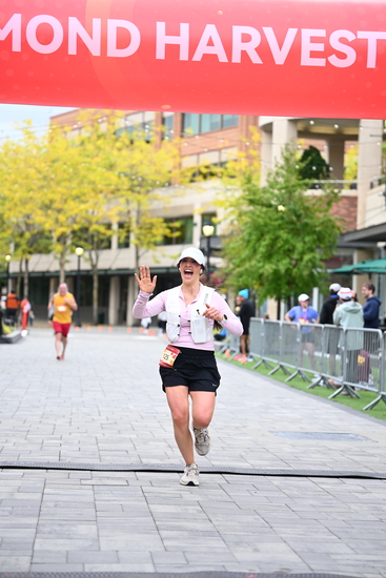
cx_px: 193
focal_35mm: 84
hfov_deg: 16.3
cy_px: 289
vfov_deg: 24.2
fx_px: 1350
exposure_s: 1/2000
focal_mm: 84
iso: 640
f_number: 2.8
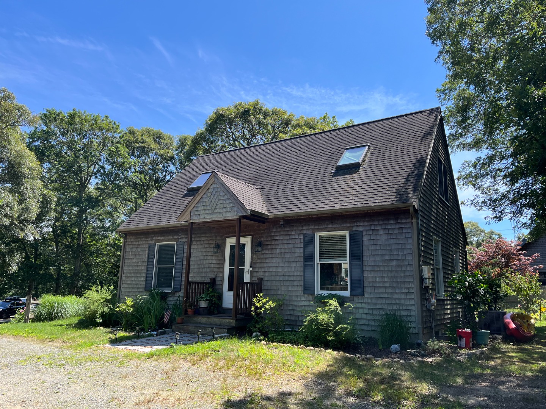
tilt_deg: +11.6
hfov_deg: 67.3
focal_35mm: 26
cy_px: 204
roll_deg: -1.7
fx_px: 410
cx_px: 273
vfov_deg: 53.1
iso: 50
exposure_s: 1/1776
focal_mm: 5.1
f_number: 1.6
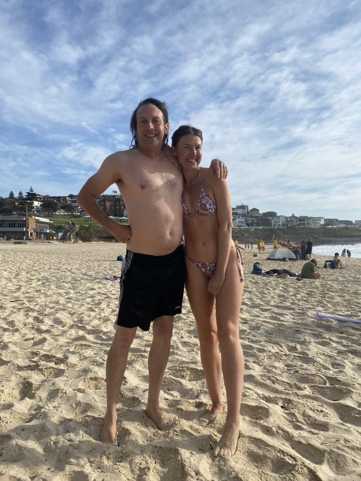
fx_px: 362
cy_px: 240
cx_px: 180
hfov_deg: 53.1
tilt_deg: +1.0
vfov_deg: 67.3
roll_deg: -0.5
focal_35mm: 26
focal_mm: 4.25
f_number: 1.8
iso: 32
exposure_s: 1/3401
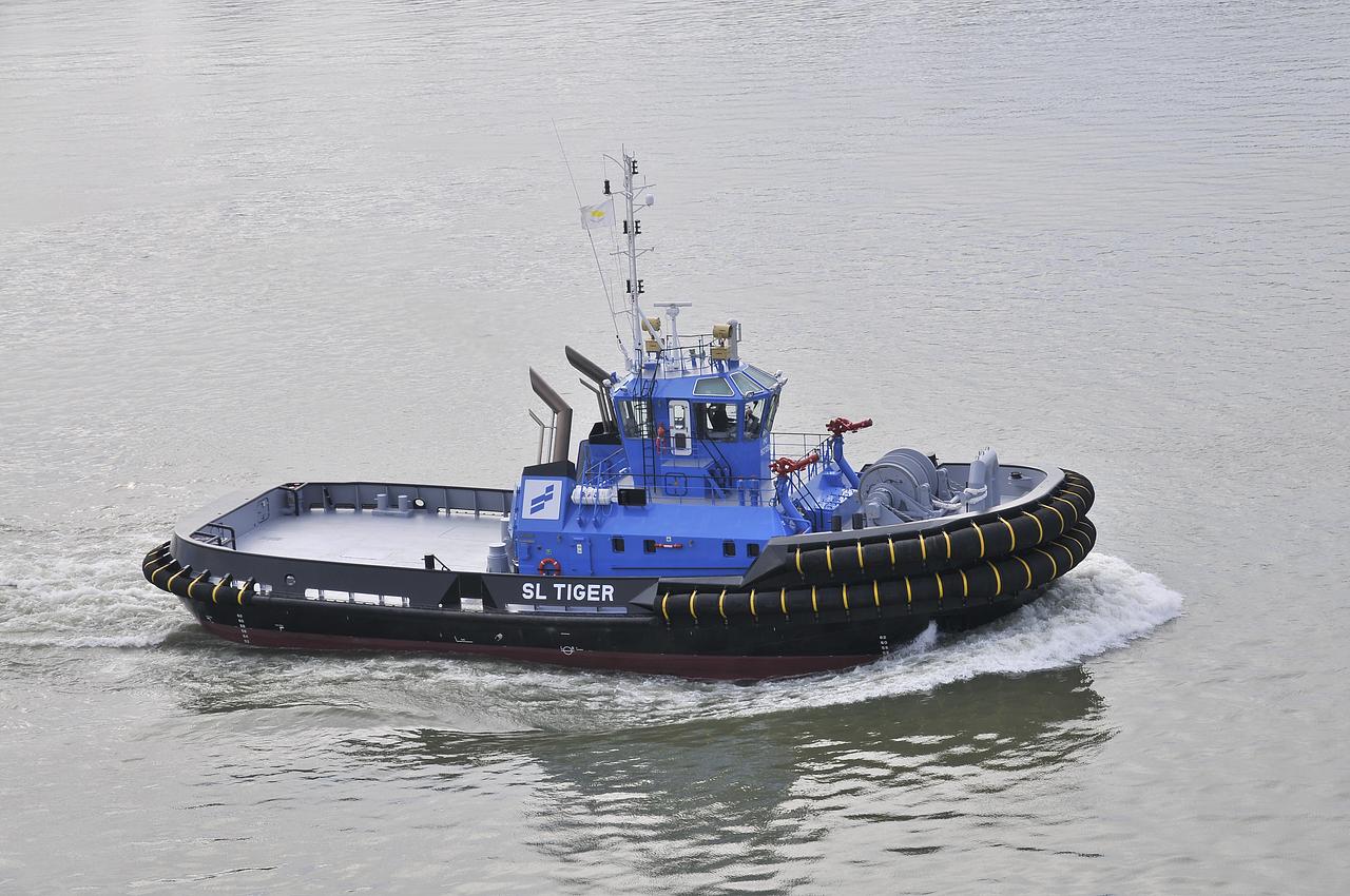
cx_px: 675
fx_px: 3932
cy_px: 448
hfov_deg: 19.5
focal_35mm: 105
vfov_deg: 13.0
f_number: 8
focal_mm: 70
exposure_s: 1/250
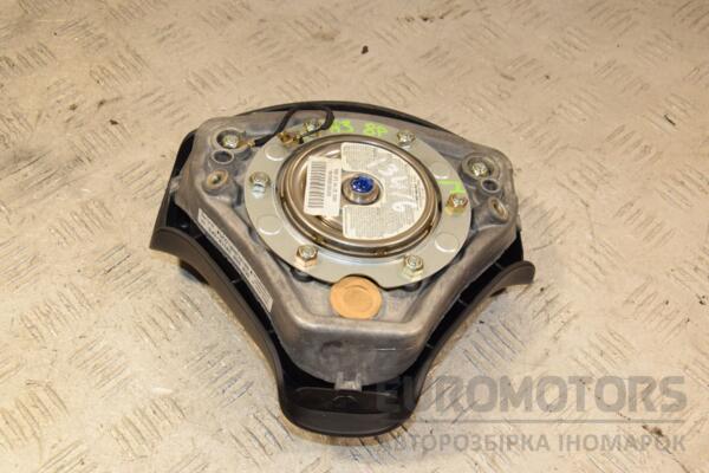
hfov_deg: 43.6
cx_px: 354
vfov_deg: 29.9
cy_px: 236
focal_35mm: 45
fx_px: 886
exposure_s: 1/200
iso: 800
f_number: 8
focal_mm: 30
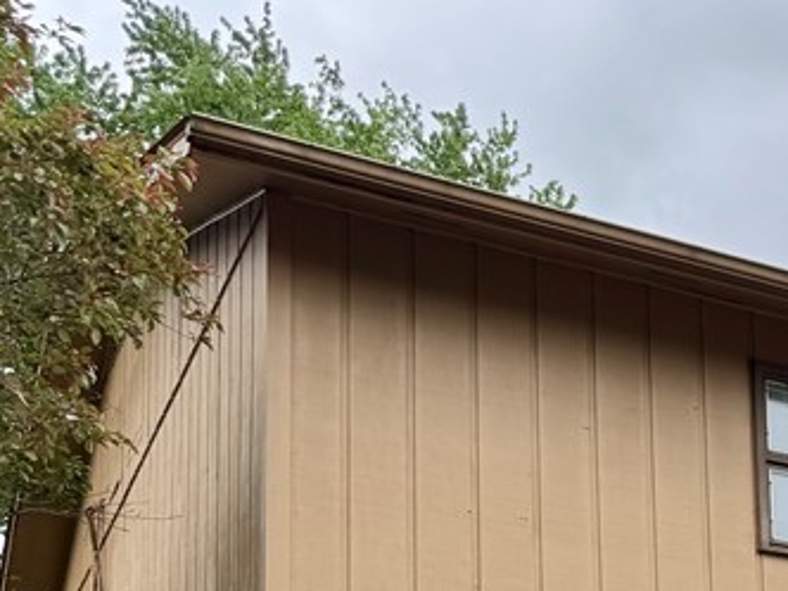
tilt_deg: +6.8
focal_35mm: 74
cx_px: 1101
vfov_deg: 17.9
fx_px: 1685
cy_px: 864
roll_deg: +2.4
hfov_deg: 22.6
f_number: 1.78
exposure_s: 1/1560
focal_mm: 6.76
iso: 80
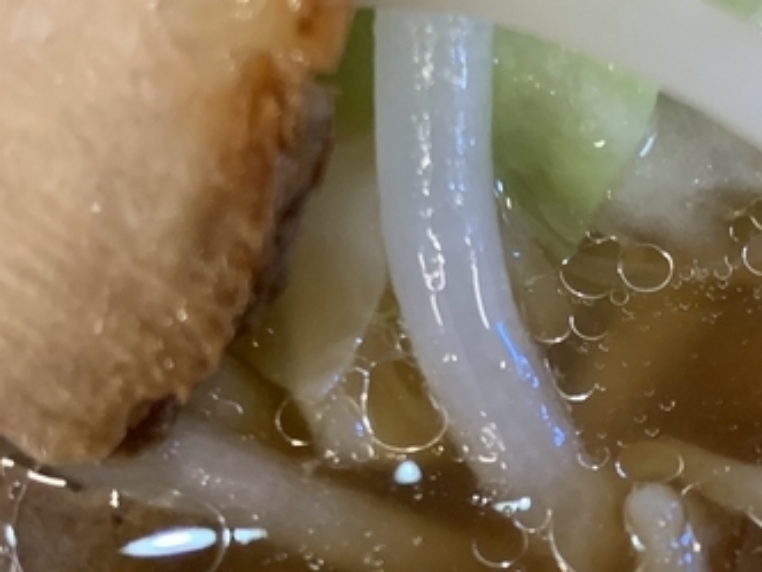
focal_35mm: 94
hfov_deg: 20.3
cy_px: 411
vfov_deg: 15.7
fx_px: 2069
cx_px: 734
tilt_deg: -57.1
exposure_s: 1/60
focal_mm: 4.25
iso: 200
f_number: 1.8
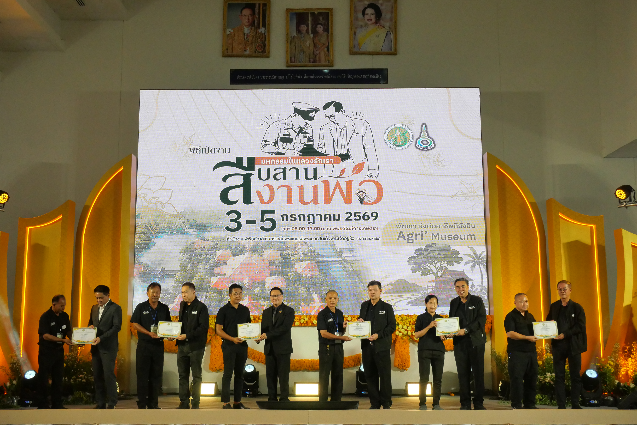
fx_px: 726
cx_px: 318
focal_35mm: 41
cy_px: 212
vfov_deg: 32.7
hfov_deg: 47.4
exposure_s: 1/320
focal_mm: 20
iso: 2500
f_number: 8
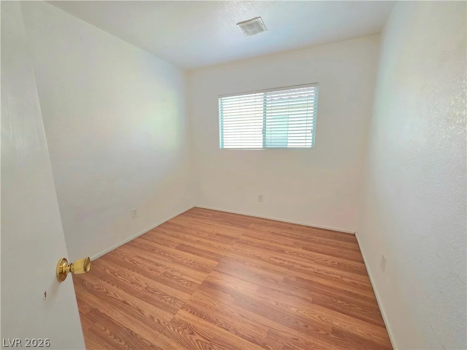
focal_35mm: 13
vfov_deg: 89.9
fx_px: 175
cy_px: 175
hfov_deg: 106.2
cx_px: 234
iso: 500
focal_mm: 2.2
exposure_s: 1/244
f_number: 1.9
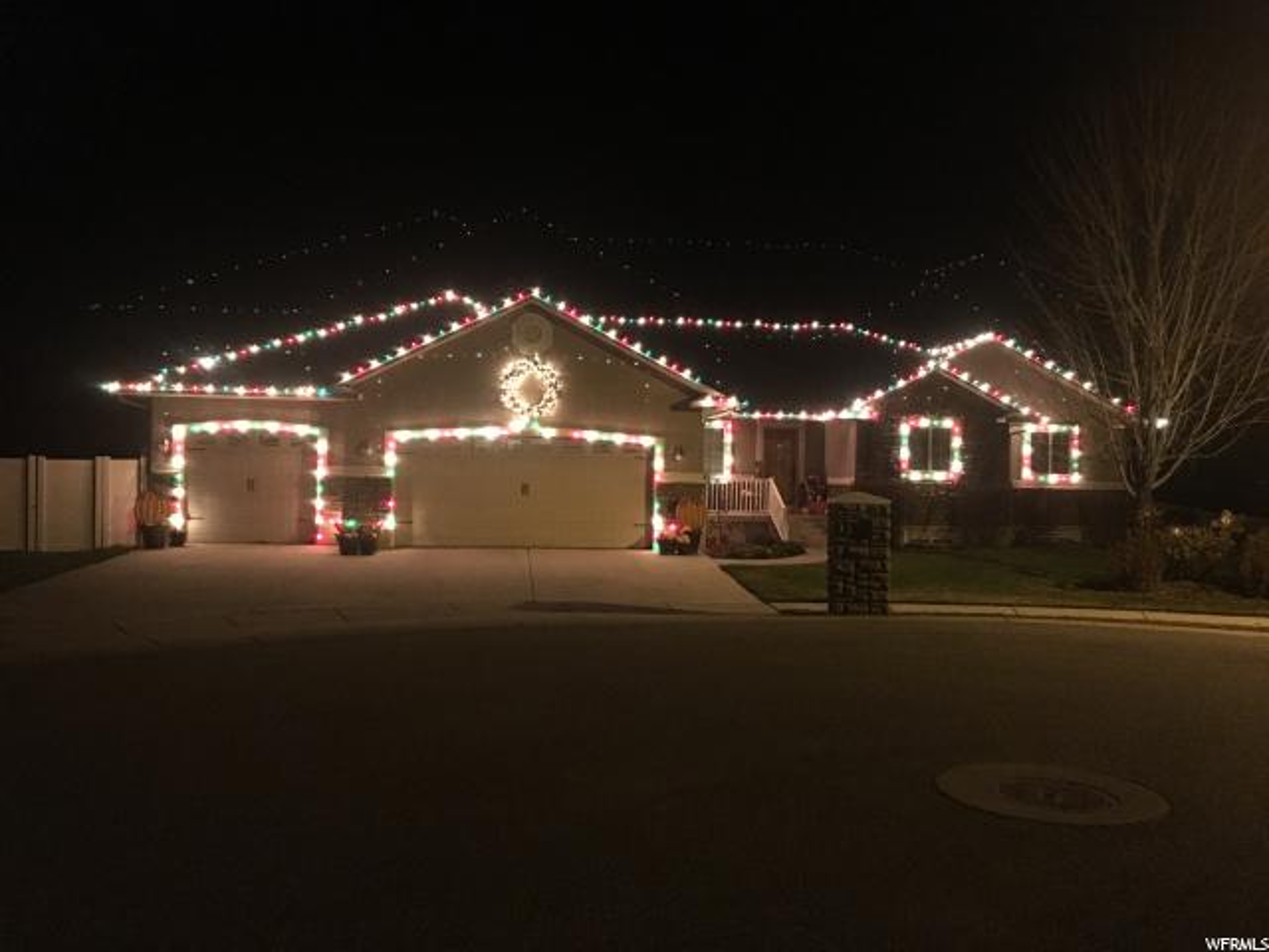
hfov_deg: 61.7
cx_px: 634
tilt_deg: +1.5
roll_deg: -1.8
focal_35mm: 29
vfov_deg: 48.2
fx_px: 1063
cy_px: 476
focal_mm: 4.15
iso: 250
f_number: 2.2
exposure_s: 1/4
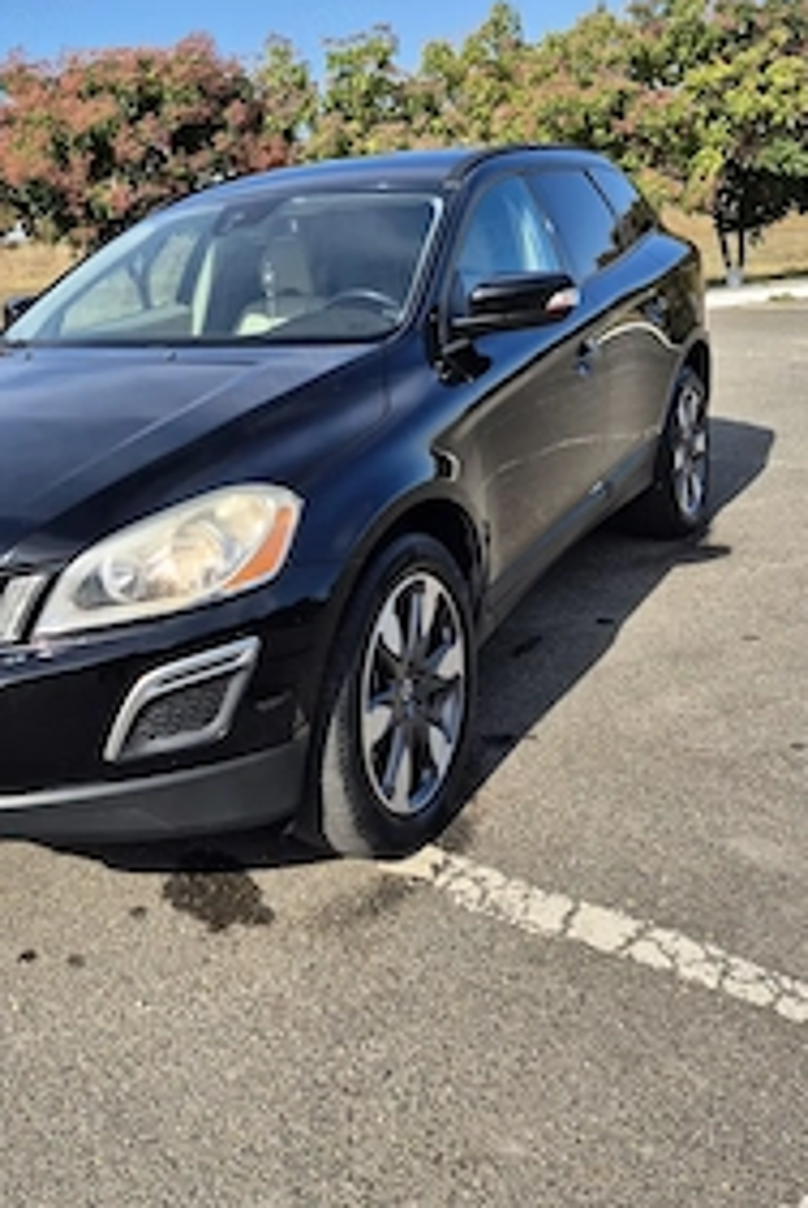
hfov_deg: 38.1
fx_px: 1142
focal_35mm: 34
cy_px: 391
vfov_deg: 54.5
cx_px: 215
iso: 25
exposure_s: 1/1250
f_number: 1.8
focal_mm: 5.4
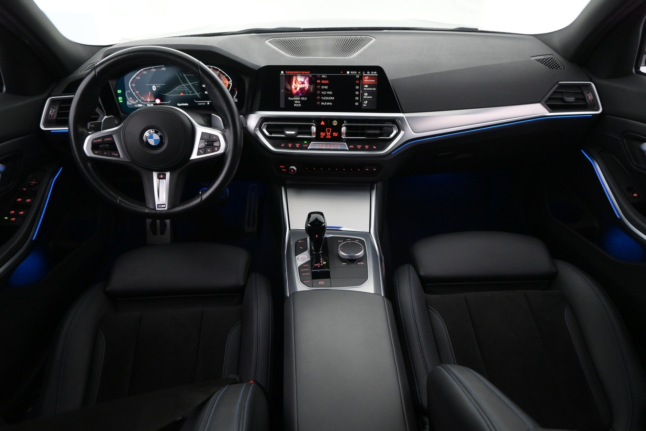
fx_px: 431
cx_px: 323
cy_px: 216
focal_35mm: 24
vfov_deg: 53.1
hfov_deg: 73.7
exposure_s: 1/50
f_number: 3.5
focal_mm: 16
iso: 2500
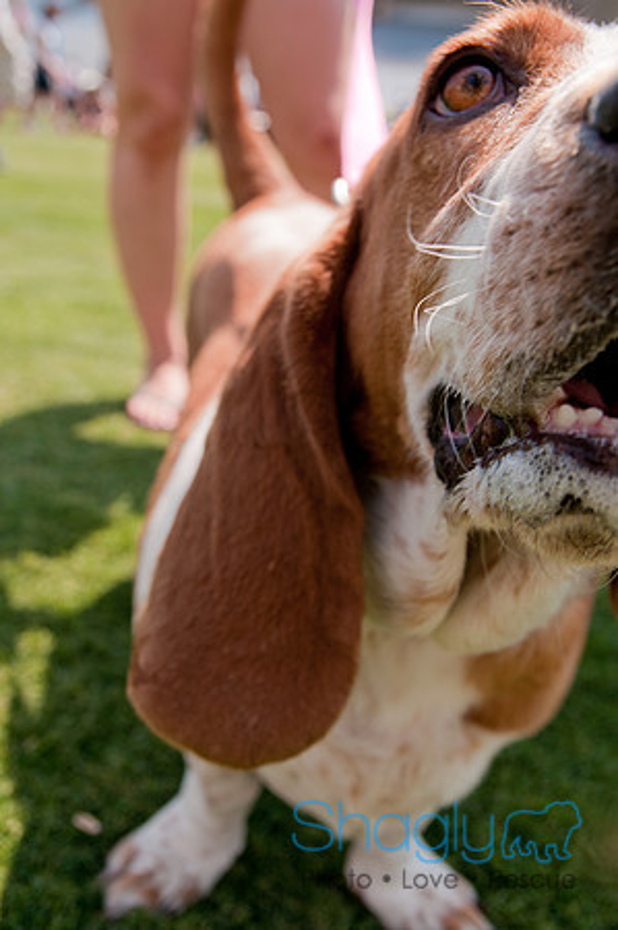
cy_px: 465
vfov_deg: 49.6
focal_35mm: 39
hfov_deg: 34.1
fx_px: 1006
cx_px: 309
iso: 200
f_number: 5.6
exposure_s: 1/500
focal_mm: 26
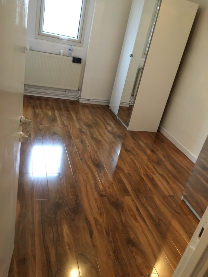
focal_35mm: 29
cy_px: 138
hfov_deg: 48.2
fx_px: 232
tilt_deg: -25.0
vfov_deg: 61.7
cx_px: 104
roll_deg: -14.0
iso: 200
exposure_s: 1/25
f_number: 2.2
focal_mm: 4.15
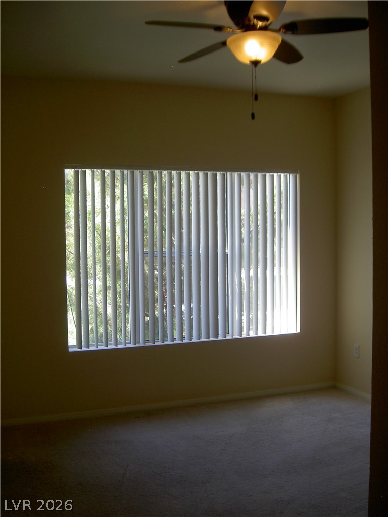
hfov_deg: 36.8
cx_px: 194
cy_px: 258
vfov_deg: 47.9
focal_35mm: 39
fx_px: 583
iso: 100
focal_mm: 8
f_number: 2.8
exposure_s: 1/125
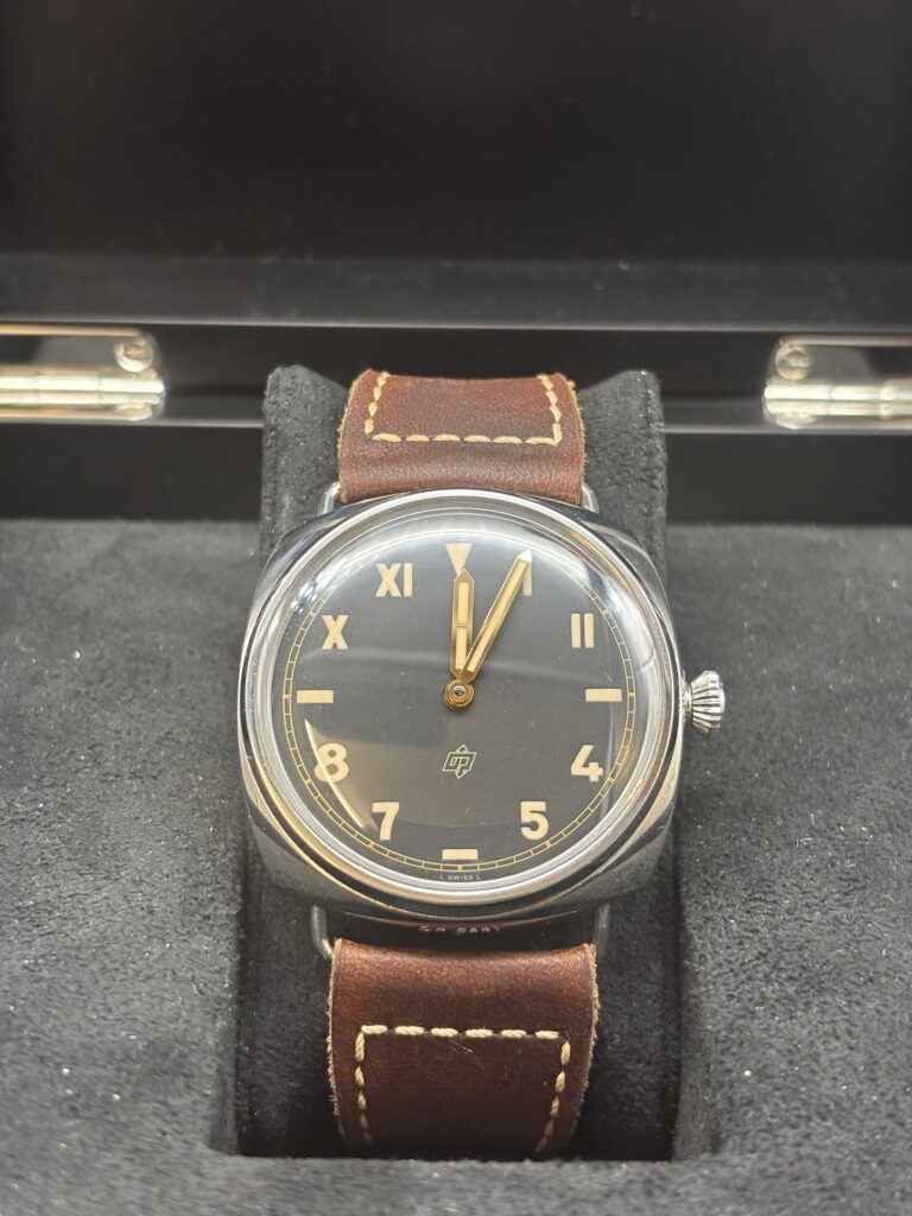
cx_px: 456
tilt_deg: -31.5
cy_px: 608
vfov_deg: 36.8
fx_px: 1827
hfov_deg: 28.0
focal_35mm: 52
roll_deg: -2.0
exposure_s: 1/50
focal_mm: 5.96
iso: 100
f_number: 1.6
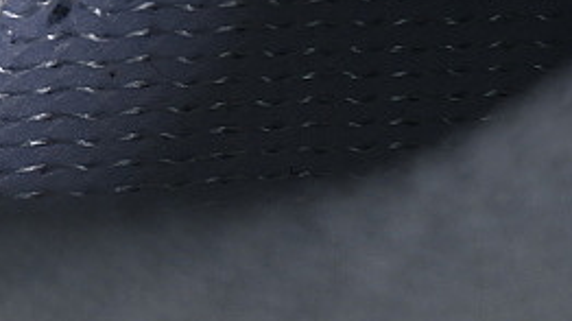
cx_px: 114
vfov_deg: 3.7
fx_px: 4911
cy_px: -345
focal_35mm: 324
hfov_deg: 6.7
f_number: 6.3
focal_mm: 50
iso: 160
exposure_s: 1/60
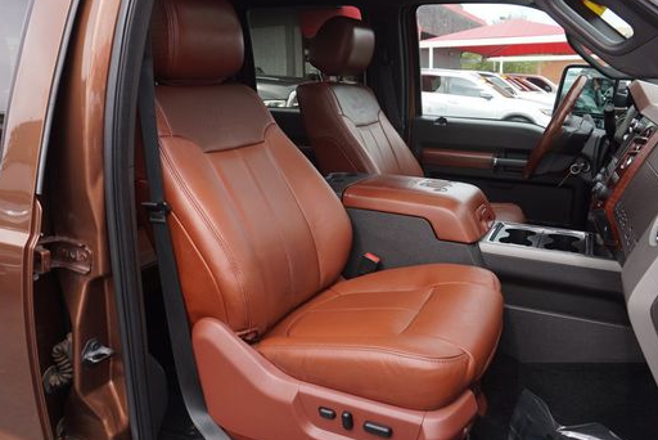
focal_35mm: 30
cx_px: 337
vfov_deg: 43.6
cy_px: 196
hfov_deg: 61.9
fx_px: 549
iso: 100
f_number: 5.6
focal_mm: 16
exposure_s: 1/80
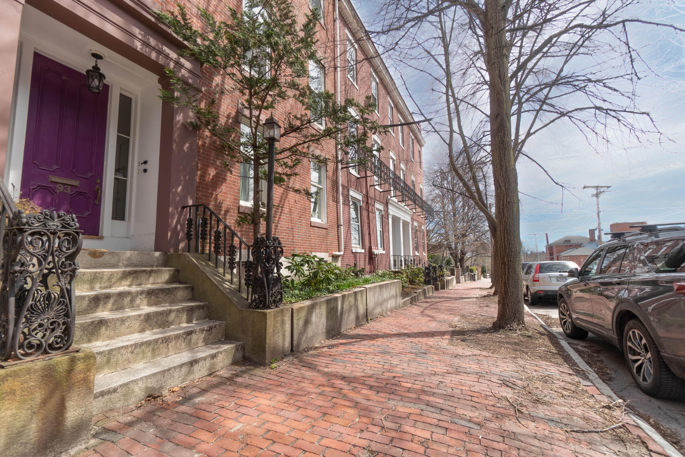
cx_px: 342
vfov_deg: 77.4
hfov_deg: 100.4
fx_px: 285
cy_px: 228
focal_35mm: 15
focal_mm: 10
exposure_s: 1/750
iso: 200
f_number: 8
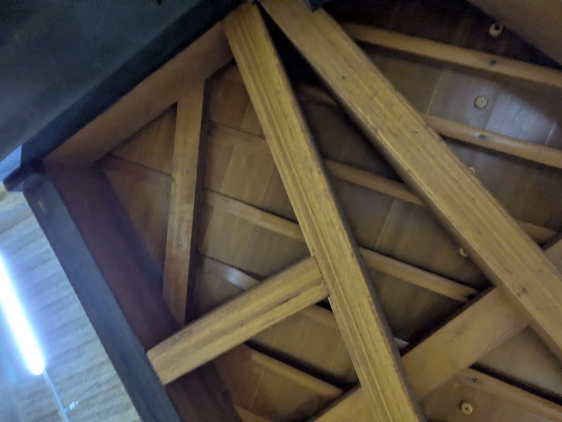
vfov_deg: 63.4
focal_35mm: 21
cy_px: 211
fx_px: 341
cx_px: 281
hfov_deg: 79.0
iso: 257
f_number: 2.2
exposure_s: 1/15
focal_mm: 2.74
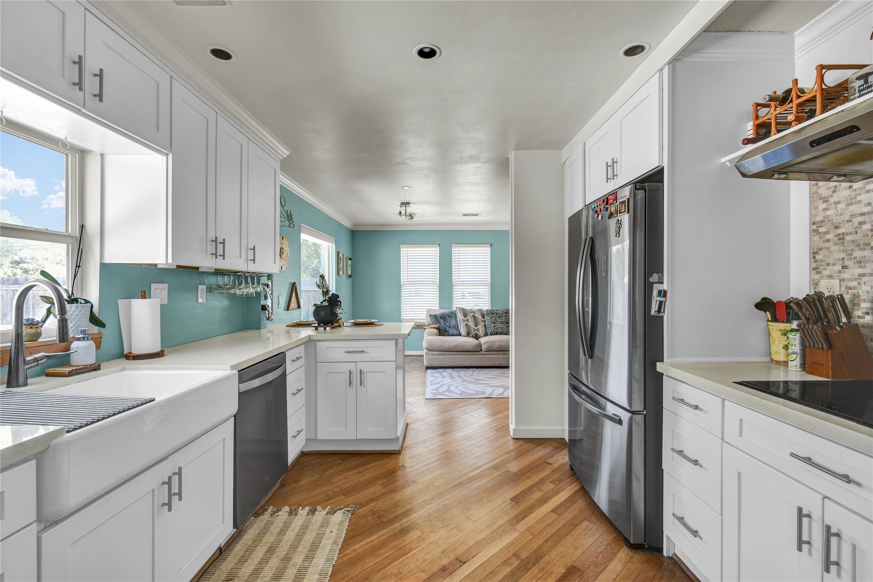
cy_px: 291
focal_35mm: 15
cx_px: 436
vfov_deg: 77.3
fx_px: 364
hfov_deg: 100.4
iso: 100
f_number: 7.1
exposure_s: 1/8
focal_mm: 10
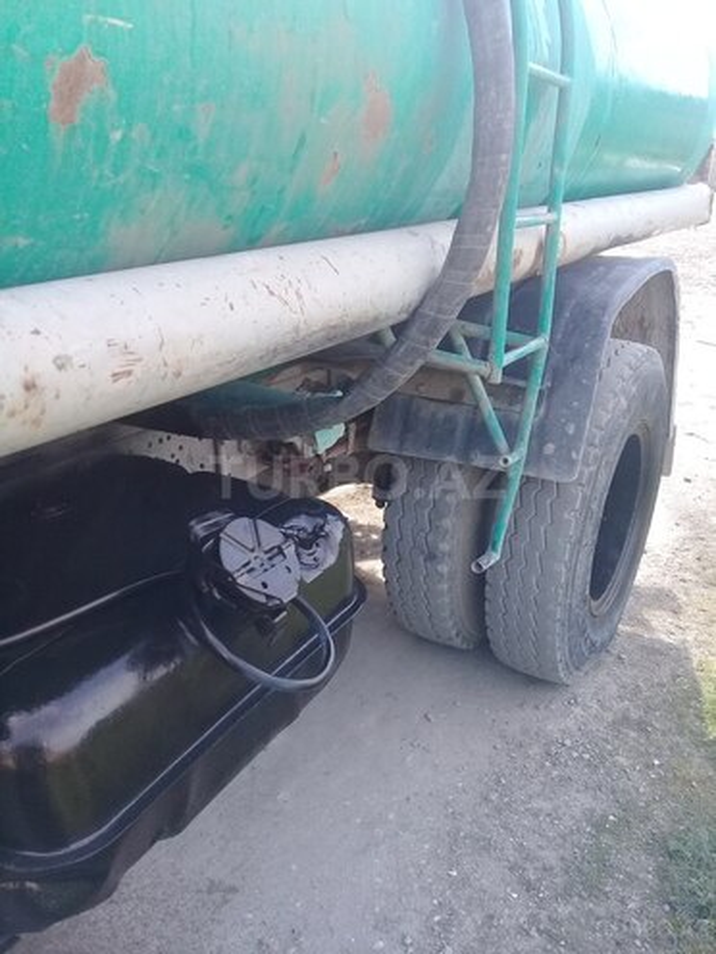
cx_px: 358
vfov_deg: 58.4
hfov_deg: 45.4
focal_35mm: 31
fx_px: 855
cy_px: 477
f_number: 2.2
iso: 50
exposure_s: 1/253
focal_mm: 3.3
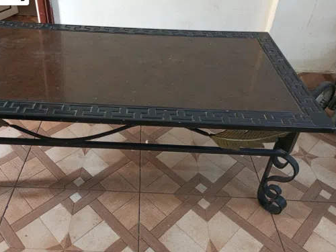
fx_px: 311
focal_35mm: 32
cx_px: 130
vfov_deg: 44.0
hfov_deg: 56.3
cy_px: 102
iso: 1821
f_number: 1.79
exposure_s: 1/33.3
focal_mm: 4.69
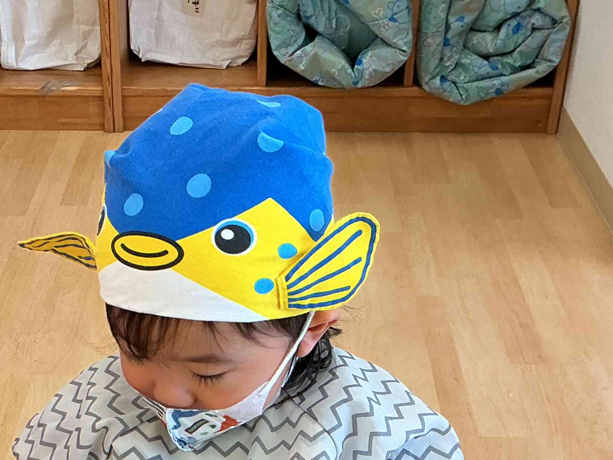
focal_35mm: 71
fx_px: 1257
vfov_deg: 19.9
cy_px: 486
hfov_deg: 27.1
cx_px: 157
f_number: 1.8
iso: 40
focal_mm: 3
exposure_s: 1/120
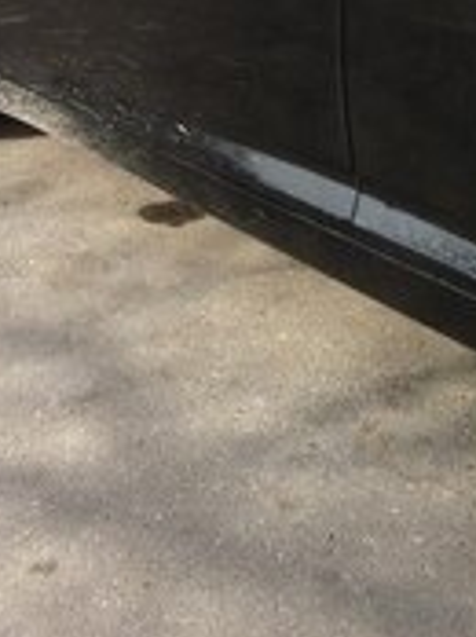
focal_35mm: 100
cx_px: 503
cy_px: -150
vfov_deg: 18.5
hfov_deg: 14.5
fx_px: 1838
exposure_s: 1/464
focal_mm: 3.85
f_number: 2.8
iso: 80
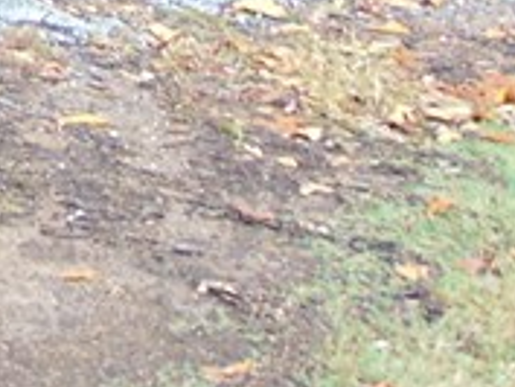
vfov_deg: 6.3
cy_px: -579
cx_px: -527
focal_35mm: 226
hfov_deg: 8.3
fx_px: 3365
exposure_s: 1/60
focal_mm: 6.9
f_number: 3.3
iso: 80
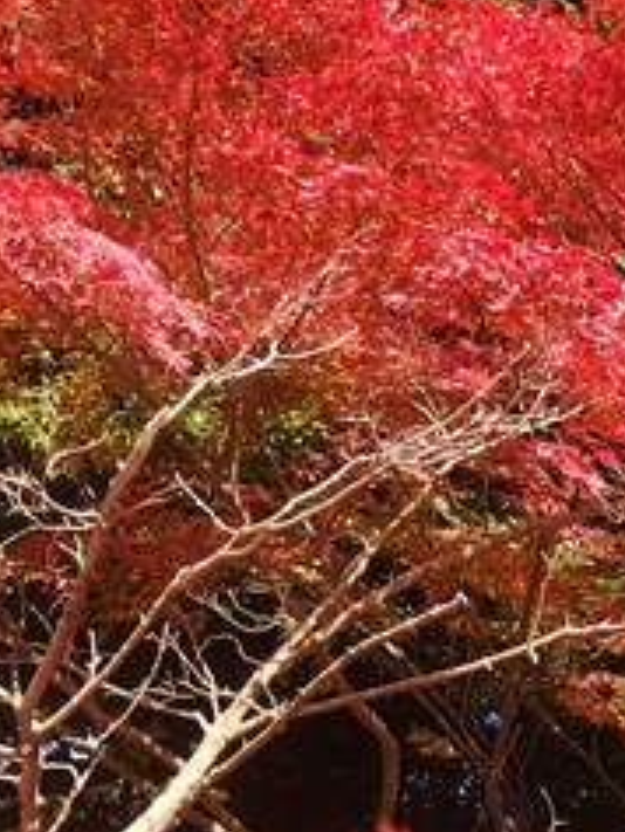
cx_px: 667
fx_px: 1900
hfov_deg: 18.1
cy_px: 913
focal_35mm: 79
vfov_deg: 23.2
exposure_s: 1/500
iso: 100
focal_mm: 4.7
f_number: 3.2
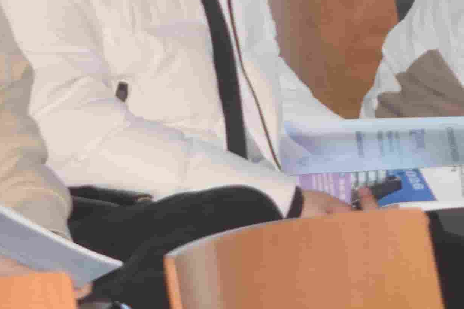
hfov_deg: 6.1
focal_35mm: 339
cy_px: -279
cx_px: 233
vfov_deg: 4.0
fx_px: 4369
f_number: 5.6
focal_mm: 46
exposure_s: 1/125
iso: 640
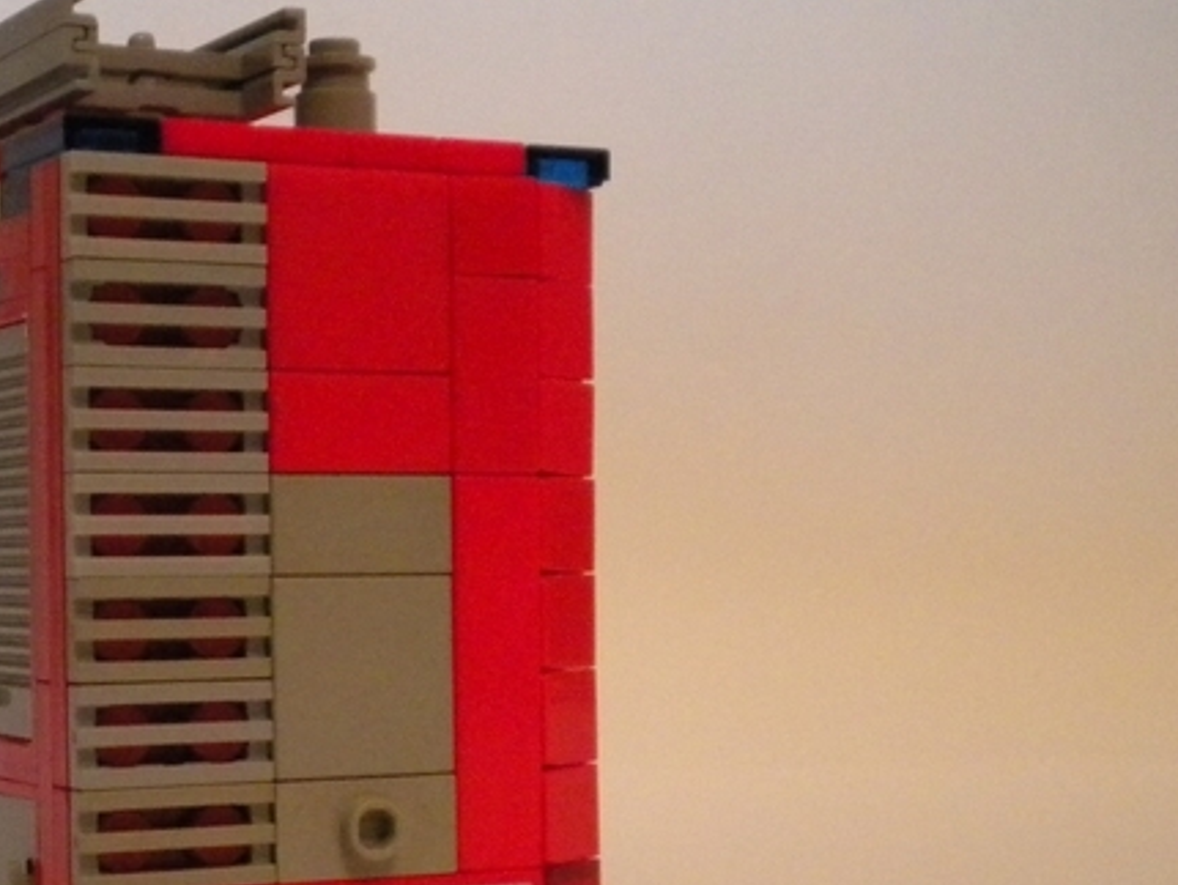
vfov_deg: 23.9
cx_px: 315
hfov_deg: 31.2
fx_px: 2077
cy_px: 622
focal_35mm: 61
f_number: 3.5
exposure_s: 1/22.6
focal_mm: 7.4
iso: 800
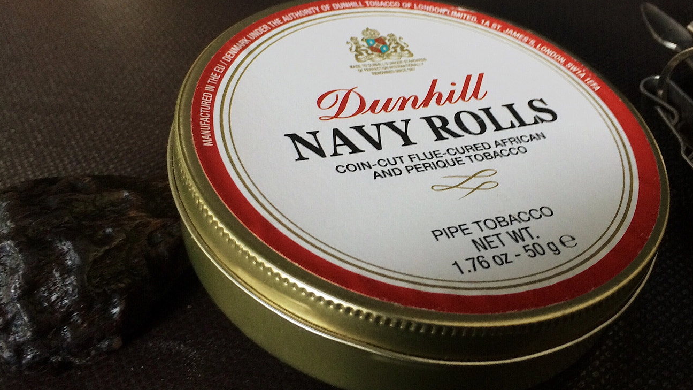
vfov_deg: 30.4
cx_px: 415
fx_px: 717
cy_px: 157
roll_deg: +3.9
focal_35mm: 39
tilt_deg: -40.9
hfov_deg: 51.3
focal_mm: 4.15
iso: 64
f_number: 2.2
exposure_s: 1/30
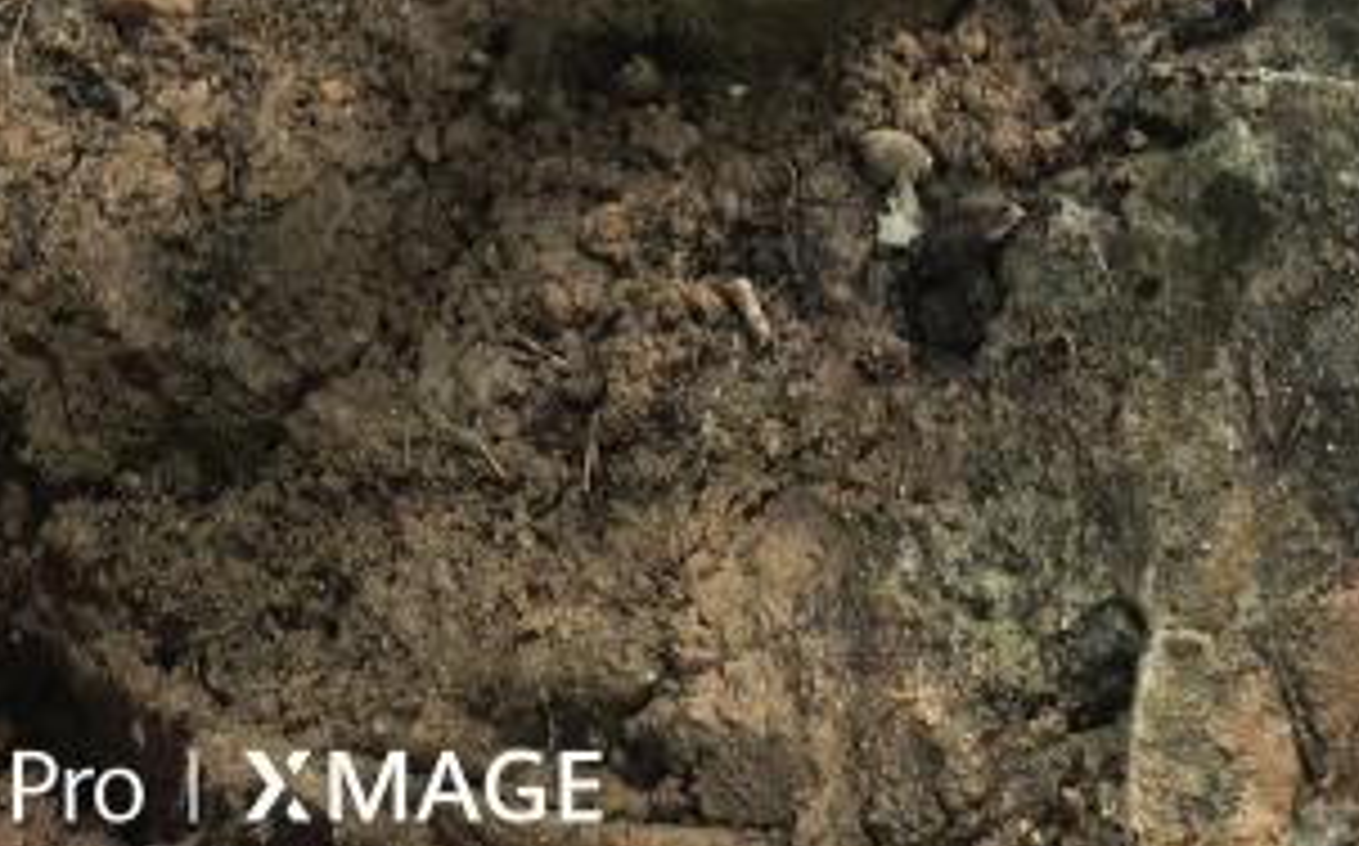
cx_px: 608
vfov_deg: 11.1
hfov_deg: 23.1
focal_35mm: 90
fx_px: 3330
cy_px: -1433
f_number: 2
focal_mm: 6.98
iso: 200
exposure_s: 1/50
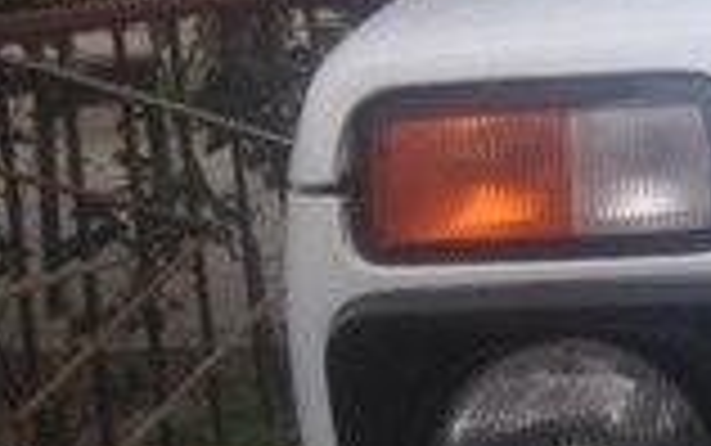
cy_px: 331
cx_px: 1454
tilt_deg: -10.0
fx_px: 2831
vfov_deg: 9.0
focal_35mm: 146
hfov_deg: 12.5
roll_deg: +0.7
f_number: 2.4
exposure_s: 1/238
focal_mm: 4.12
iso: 50
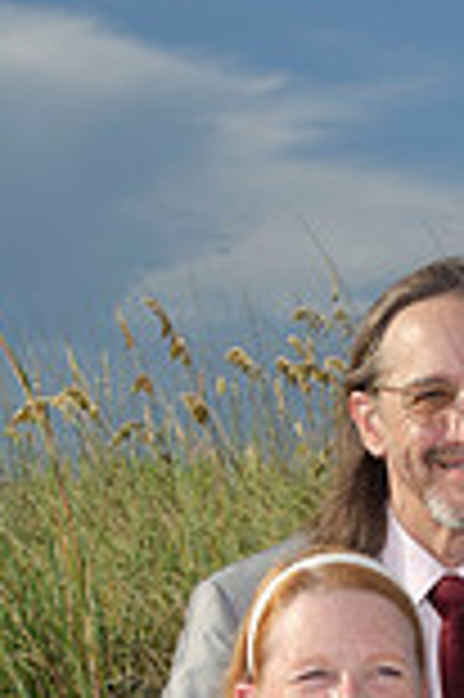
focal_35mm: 148
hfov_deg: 9.2
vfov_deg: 13.4
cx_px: 505
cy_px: 910
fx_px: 2868
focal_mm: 34
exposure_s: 1/250
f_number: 10
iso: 100
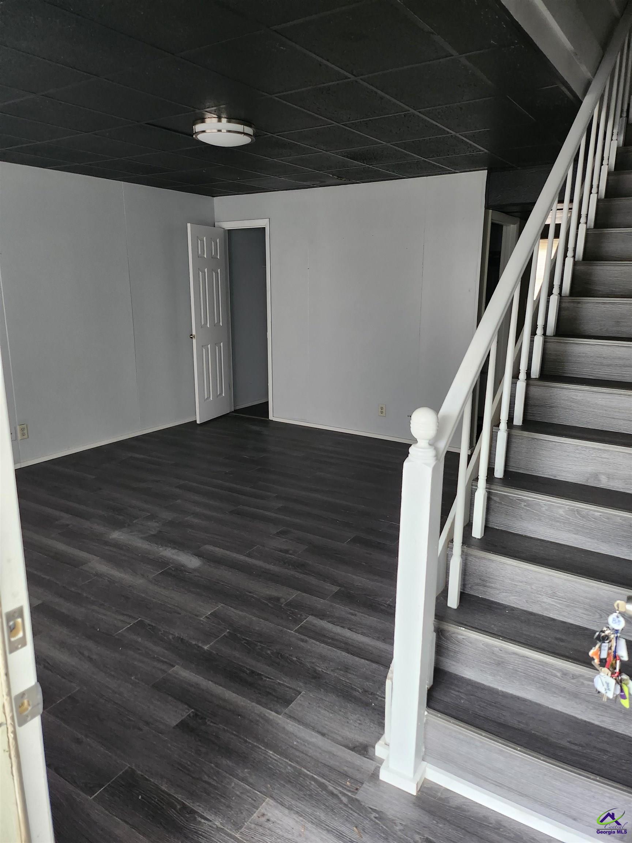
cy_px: 422
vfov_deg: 71.6
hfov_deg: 56.8
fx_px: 584
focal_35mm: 24
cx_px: 316
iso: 800
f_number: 1.8
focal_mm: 5
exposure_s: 1/60
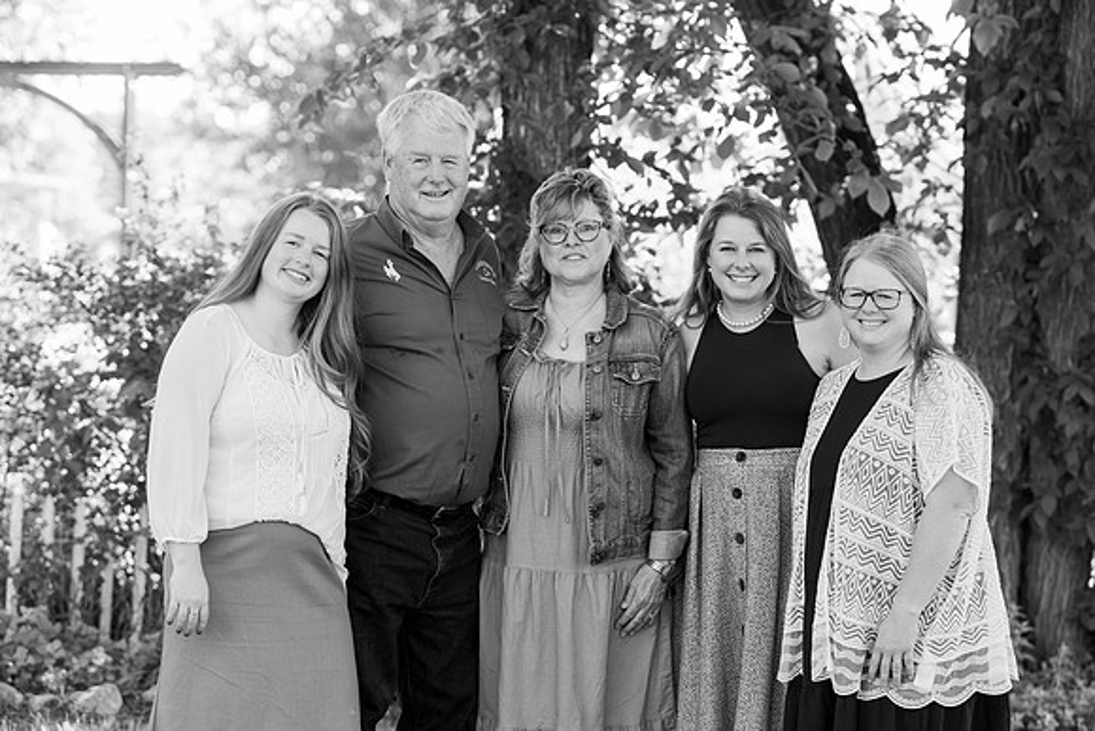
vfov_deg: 11.9
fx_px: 3499
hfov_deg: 17.8
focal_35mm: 115
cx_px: 548
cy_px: 366
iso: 250
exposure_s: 1/125
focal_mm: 115
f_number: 4
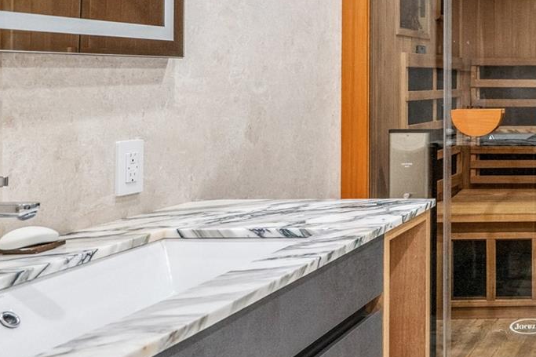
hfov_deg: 29.9
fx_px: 714
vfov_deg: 27.8
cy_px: 112
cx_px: 744
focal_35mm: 48
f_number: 5.6
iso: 640
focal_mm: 16
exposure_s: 1/80
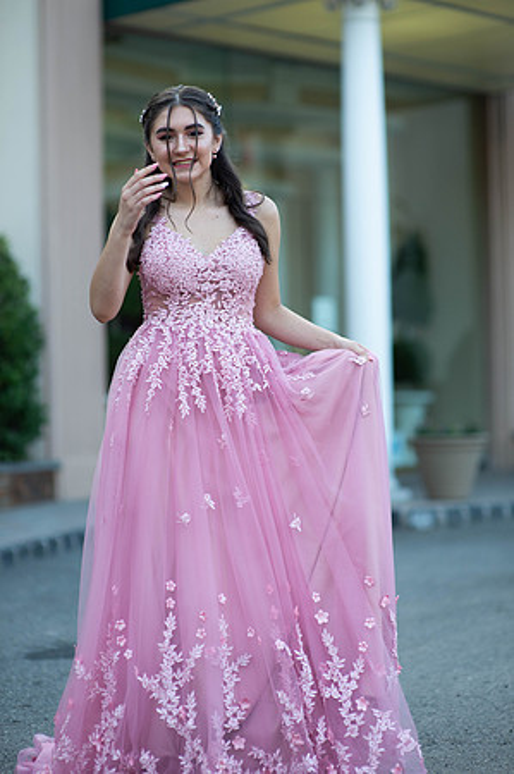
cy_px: 387
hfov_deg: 16.0
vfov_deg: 23.9
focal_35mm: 85
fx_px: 1824
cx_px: 257
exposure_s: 1/640
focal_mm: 85
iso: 250
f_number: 2
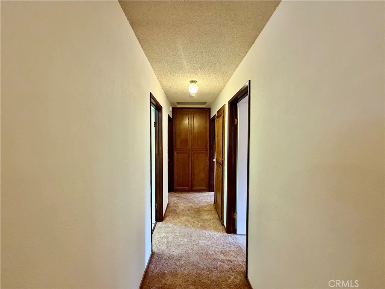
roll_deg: -0.9
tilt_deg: -1.4
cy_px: 144
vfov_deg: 85.7
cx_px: 192
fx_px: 156
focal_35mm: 14
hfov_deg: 102.1
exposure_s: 1/60
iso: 500
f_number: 2.2
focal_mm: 2.22
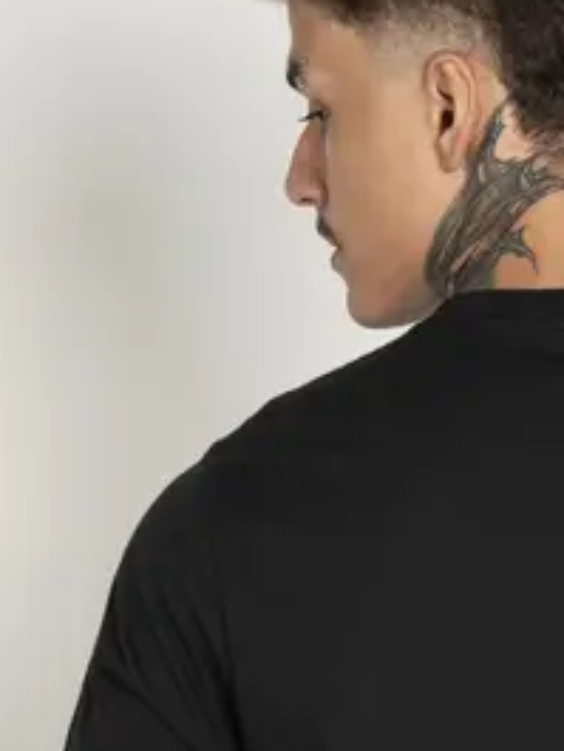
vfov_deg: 11.4
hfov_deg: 8.7
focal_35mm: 171
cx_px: 509
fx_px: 3712
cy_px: 813
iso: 100
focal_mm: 59
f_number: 10
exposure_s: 1/125
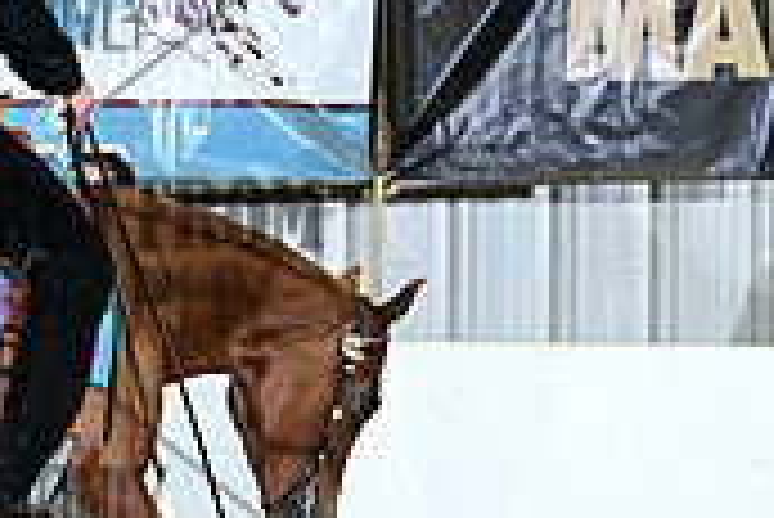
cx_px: -68
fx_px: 8715
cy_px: 250
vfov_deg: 3.4
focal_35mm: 405
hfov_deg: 5.1
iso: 500
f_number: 2.8
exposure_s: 1/203
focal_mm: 120
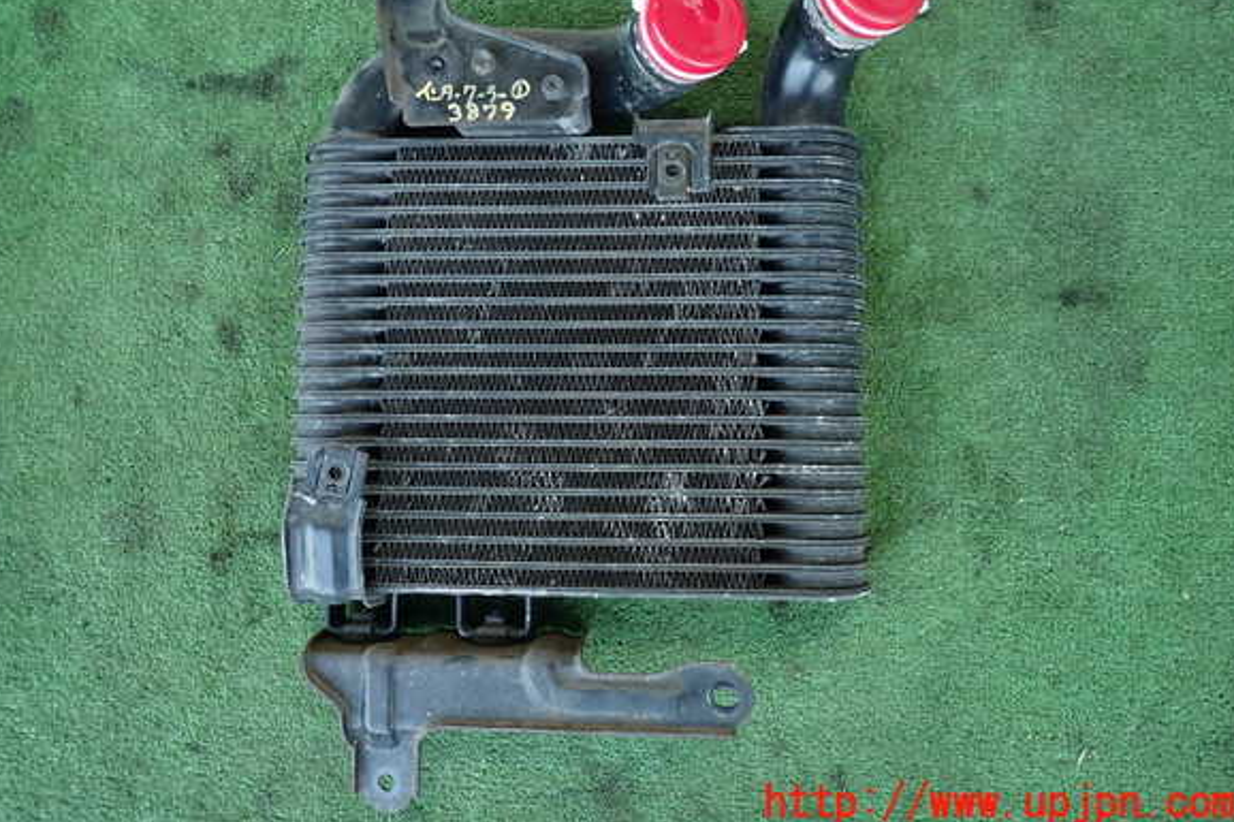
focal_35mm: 27
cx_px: 606
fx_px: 925
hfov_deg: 67.4
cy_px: 350
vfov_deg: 47.7
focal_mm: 4.5
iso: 125
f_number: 2
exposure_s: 1/60
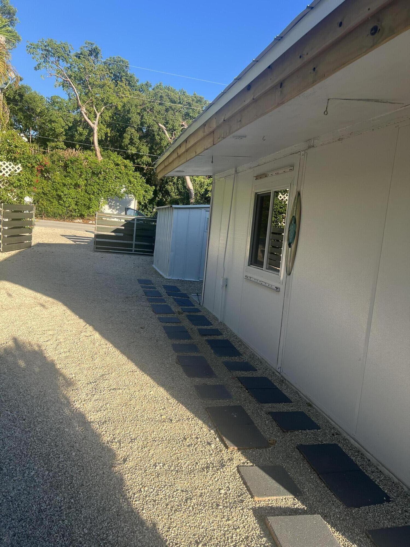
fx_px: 411
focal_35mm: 26
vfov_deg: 67.3
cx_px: 205
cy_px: 274
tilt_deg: -5.8
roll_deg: -6.0
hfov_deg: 53.1
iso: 50
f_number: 1.5
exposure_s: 1/1488
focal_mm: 5.7
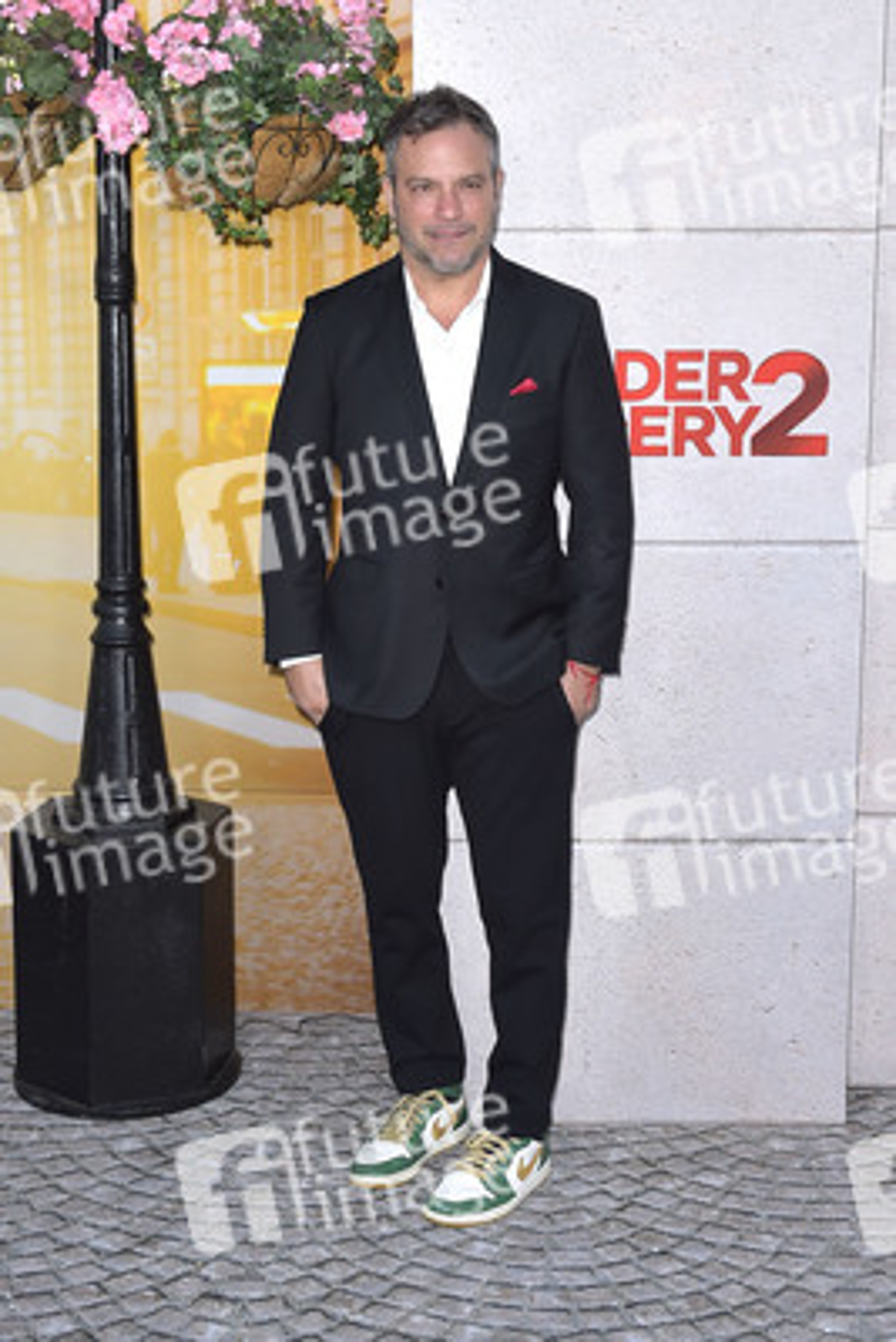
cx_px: 448
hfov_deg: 35.1
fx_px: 1417
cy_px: 671
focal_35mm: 38
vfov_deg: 50.7
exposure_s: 1/250
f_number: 6.3
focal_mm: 38
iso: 400
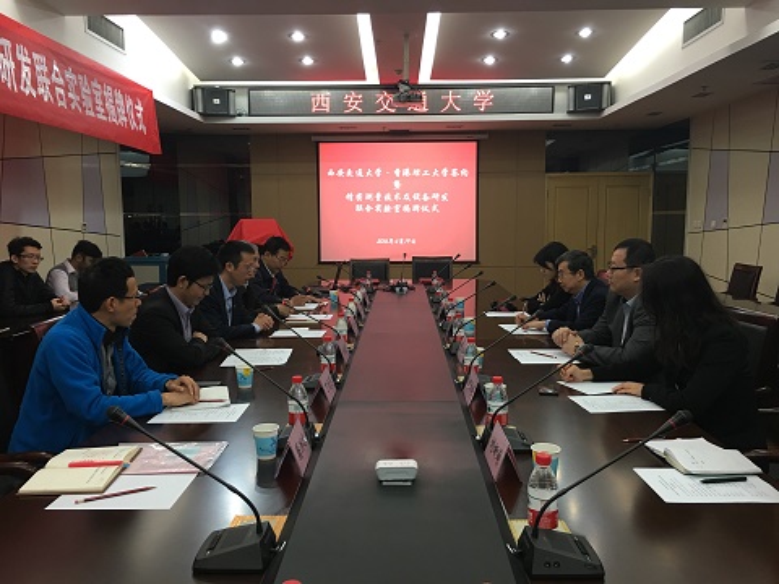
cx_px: 390
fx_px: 653
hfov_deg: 61.7
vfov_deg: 48.2
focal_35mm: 29
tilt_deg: -5.5
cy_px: 292
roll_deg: -0.1
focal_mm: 4.15
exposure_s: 1/17
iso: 64
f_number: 2.2
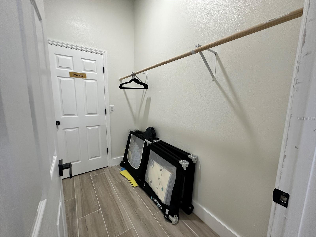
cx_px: 158
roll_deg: -1.3
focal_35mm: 14
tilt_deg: -7.8
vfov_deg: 85.7
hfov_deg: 102.1
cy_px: 118
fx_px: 128
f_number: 2.2
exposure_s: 1/60
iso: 160
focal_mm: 2.22
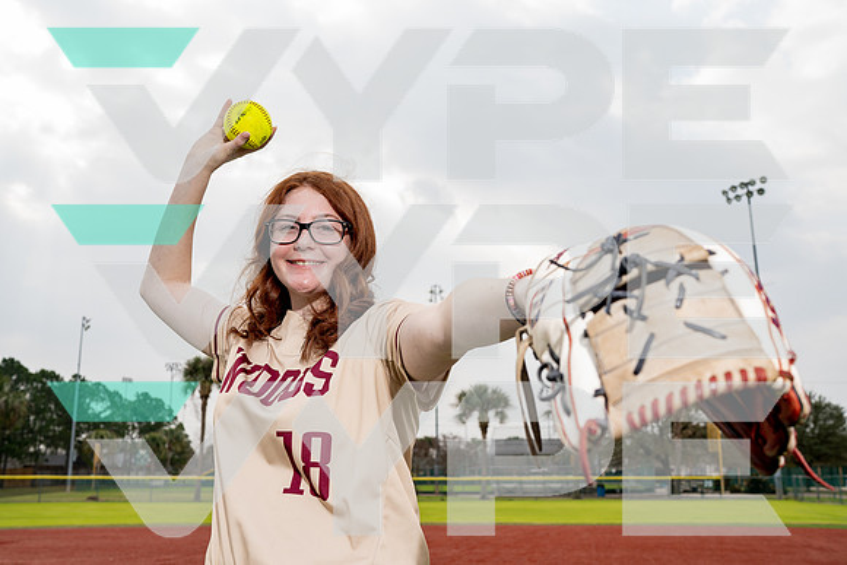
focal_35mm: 35
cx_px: 424
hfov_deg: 54.4
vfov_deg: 37.9
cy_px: 282
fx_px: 824
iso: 80
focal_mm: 35
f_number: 5.6
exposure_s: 1/250
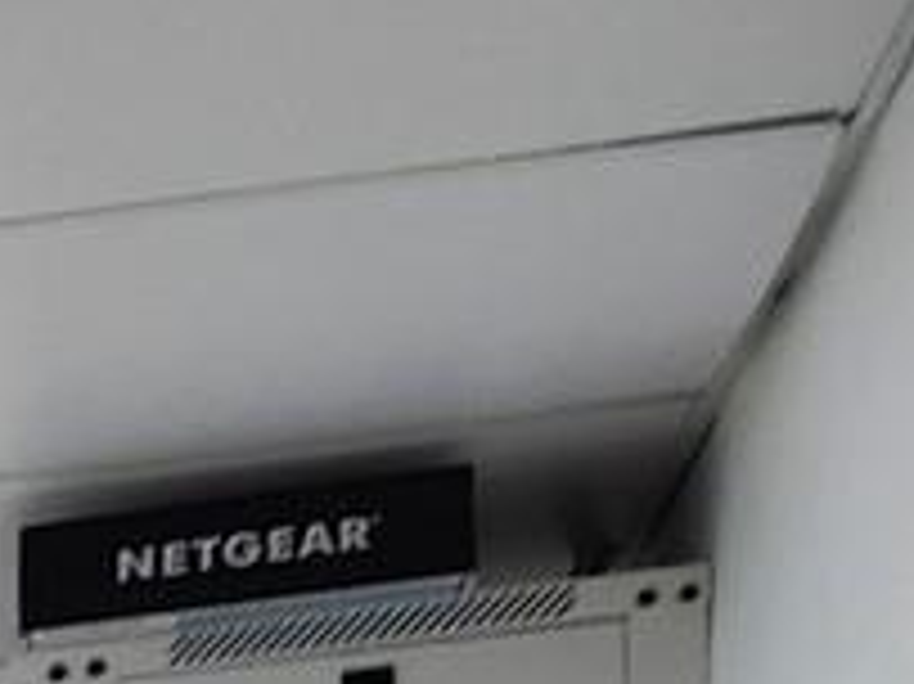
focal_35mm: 181
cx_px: -2422
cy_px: 2115
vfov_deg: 7.2
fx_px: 4776
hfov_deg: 8.0
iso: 100
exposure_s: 1/120
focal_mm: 5.4
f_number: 1.8
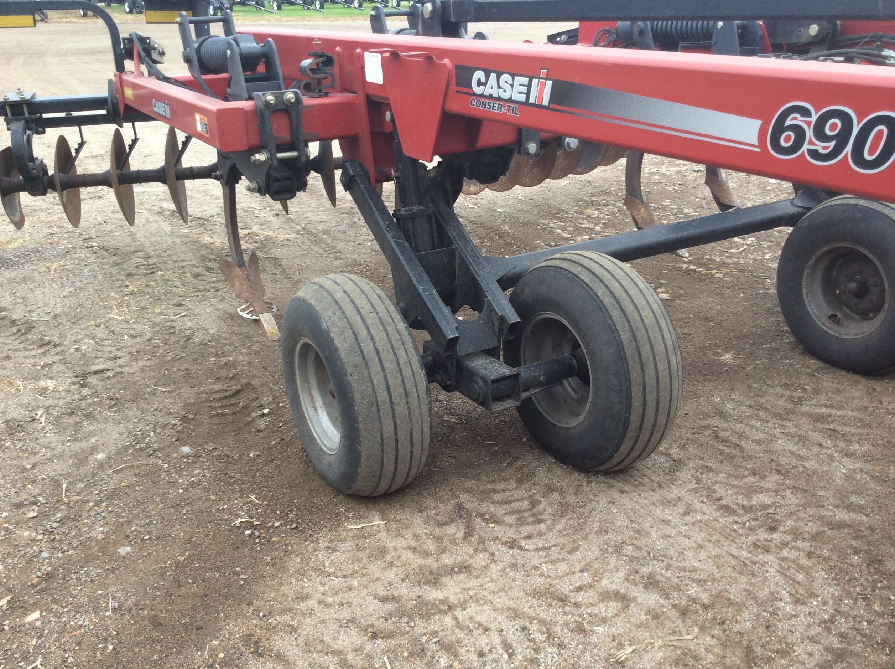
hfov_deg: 55.4
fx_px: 852
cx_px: 448
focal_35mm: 33
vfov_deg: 42.8
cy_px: 334
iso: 32
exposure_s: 1/121
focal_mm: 3.3
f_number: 2.4
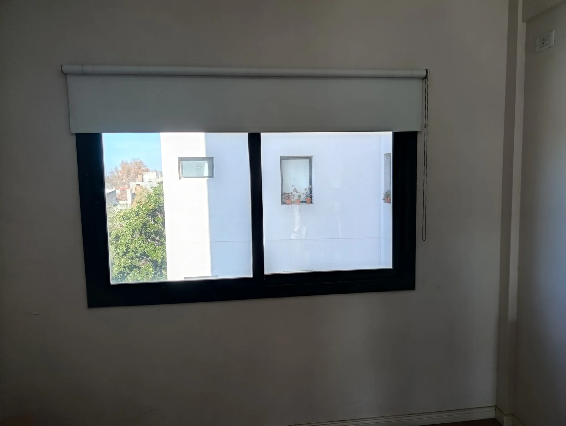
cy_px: 213
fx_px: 377
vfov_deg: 59.0
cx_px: 283
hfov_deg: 73.8
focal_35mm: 23
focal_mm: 6.11
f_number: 1.65
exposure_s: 1/100
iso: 142
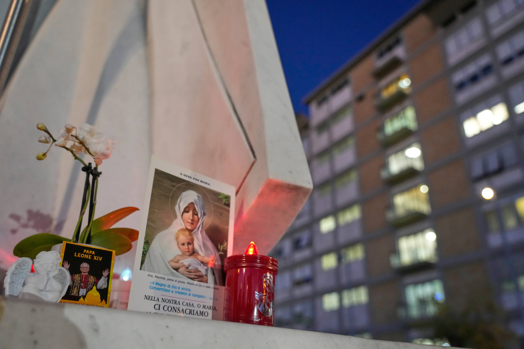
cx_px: 262
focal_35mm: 28
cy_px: 174
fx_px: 407
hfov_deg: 65.5
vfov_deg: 46.4
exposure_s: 1/80
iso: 4000
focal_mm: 28
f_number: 4
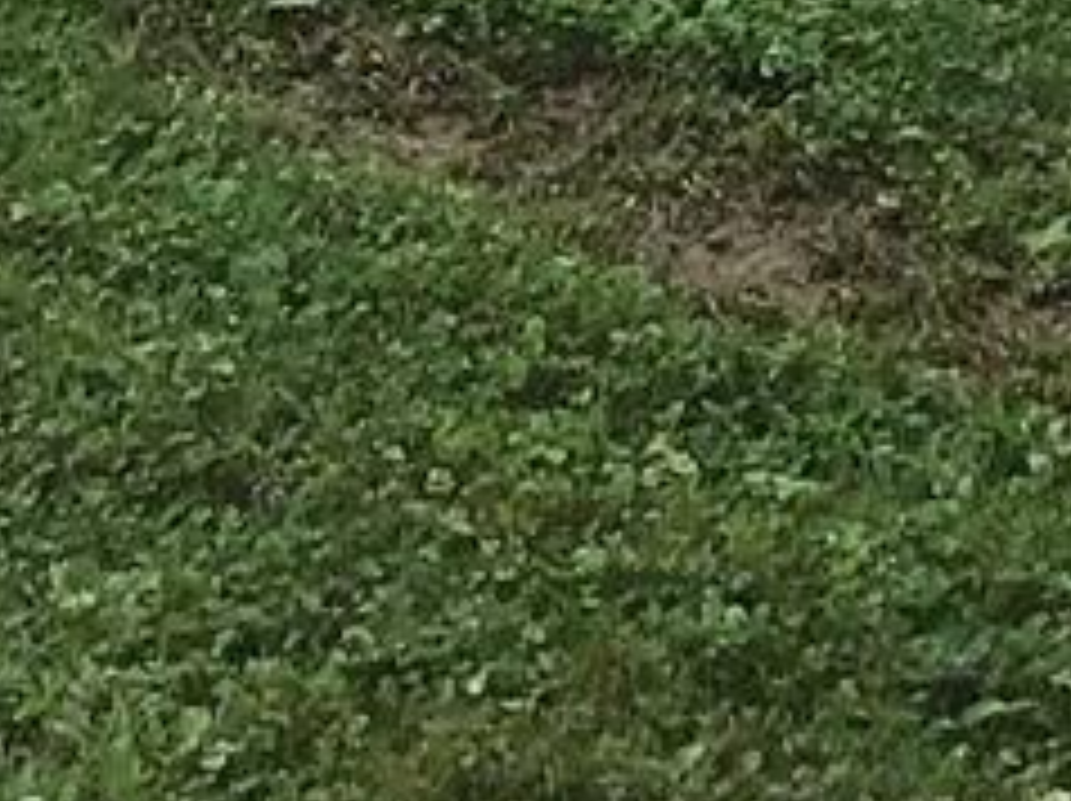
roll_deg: +4.7
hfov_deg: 9.1
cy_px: -1930
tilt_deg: +2.3
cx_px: 1508
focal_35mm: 213
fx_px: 6583
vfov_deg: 6.2
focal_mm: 3.3
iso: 25
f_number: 2.4
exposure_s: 1/586
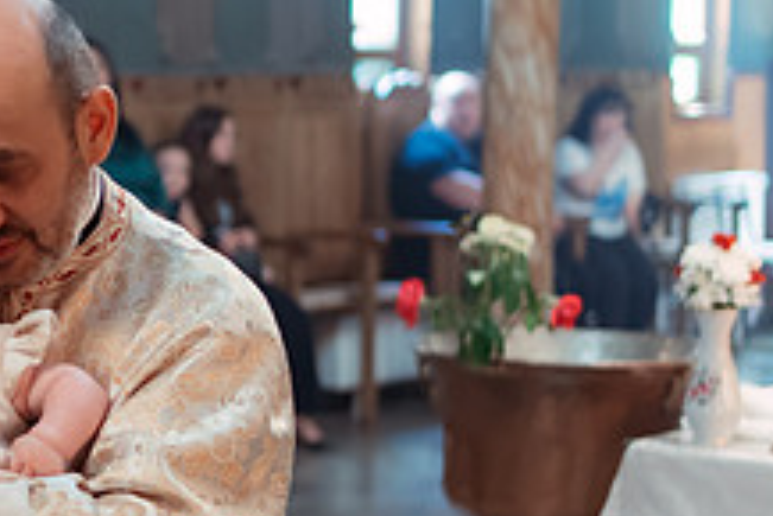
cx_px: -96
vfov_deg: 12.8
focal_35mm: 107
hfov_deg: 18.3
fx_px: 2299
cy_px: 294
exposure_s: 1/250
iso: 1600
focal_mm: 35
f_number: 1.8
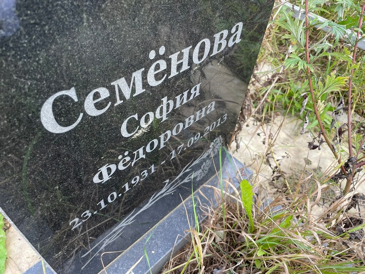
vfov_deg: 53.1
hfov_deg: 67.3
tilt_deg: -49.1
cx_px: 182
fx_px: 274
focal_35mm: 26
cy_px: 137
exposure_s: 1/121
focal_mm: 4.2
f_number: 1.6
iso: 32
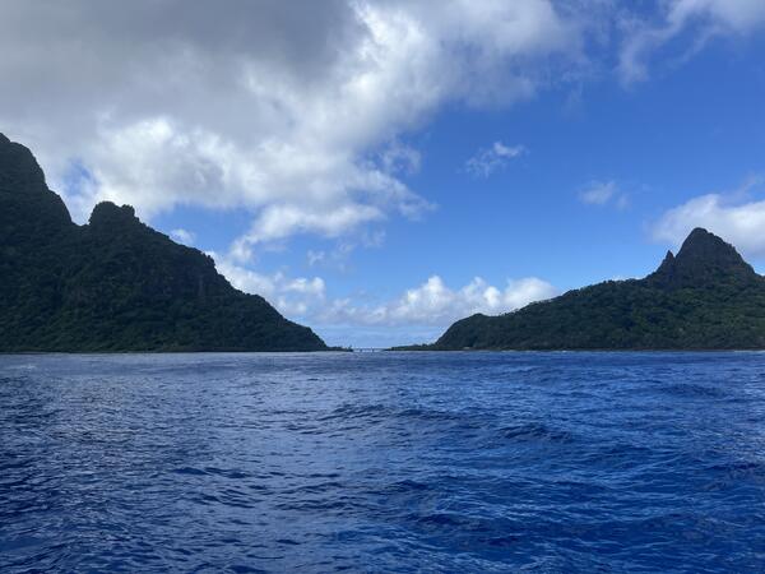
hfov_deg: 67.3
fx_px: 575
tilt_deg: +7.7
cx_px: 382
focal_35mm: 26
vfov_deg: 53.1
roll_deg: -1.5
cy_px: 287
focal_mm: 5.1
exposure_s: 1/3876
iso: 50
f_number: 1.6
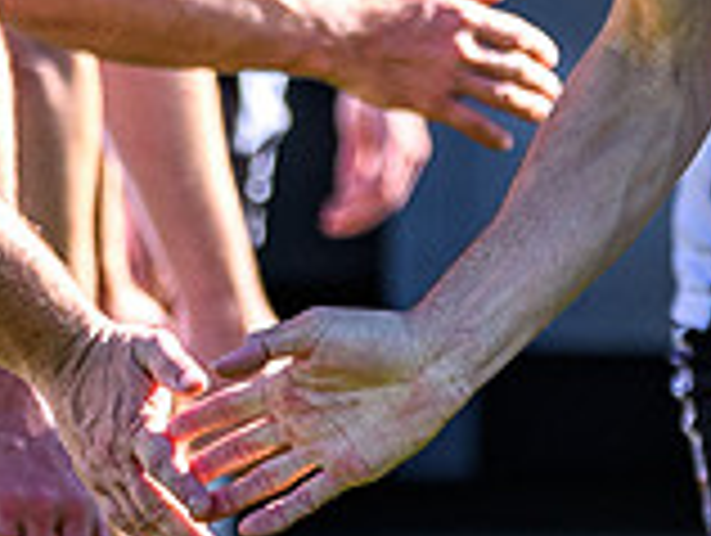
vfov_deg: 1.1
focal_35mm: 1300
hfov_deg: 1.5
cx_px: 893
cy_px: -100
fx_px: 26742
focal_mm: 135
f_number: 2.8
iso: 200
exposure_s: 1/2500
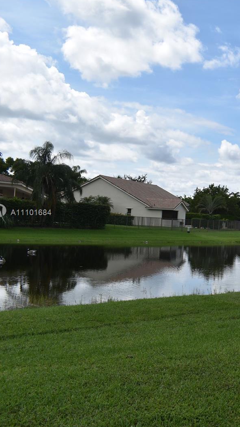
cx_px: 312
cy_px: 213
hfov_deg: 24.3
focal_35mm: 43
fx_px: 486
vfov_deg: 47.4
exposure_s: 1/320
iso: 100
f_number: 9
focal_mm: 18
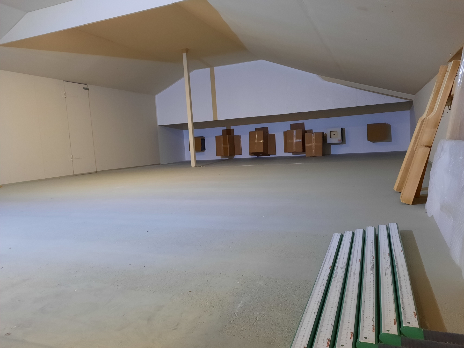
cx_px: 232
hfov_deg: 69.4
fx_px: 335
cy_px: 174
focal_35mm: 25
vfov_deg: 54.9
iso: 400
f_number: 2
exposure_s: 1/33
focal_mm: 4.6
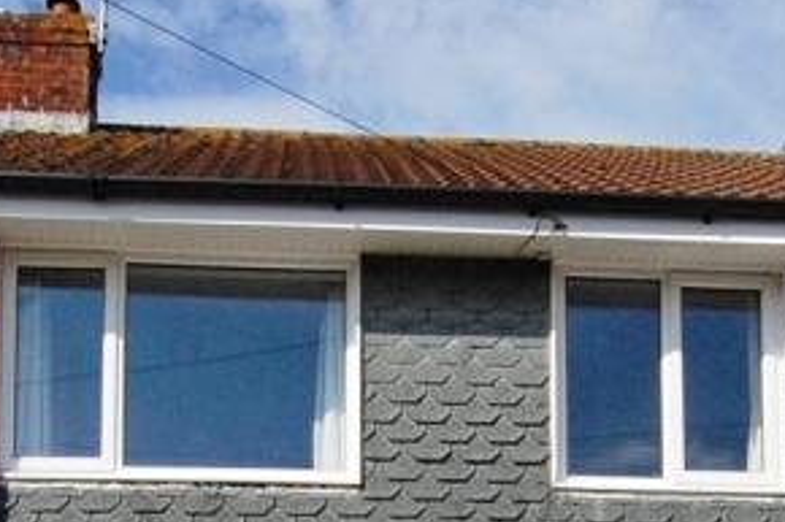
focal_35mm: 69
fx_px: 1499
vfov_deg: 17.8
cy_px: 775
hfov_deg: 29.4
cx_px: 411
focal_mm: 13
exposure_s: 1/800
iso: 800
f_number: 14
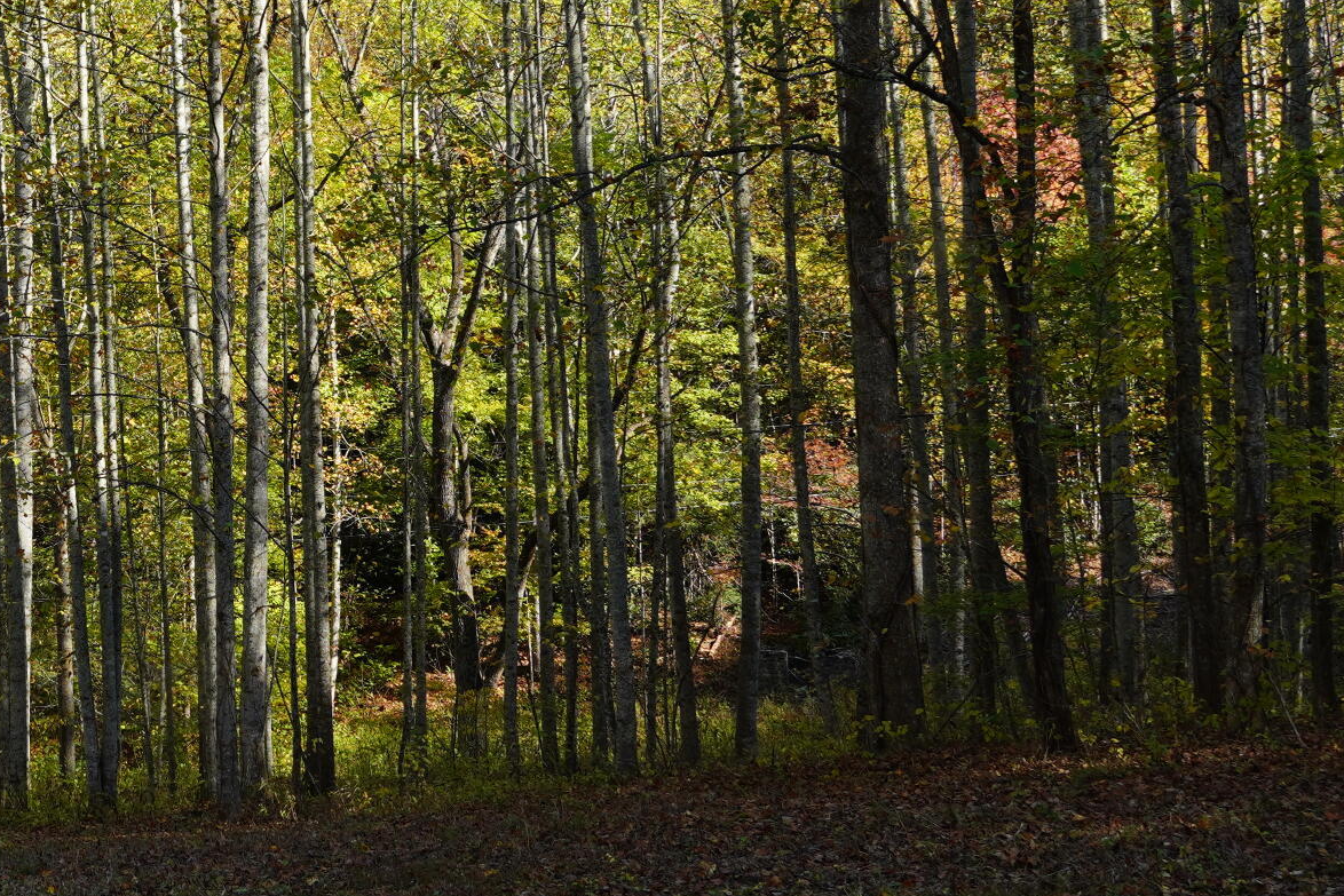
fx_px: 2576
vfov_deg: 19.6
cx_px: 40
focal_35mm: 69
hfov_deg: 27.7
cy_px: 263
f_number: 6.3
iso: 100
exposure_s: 1/100
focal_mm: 18
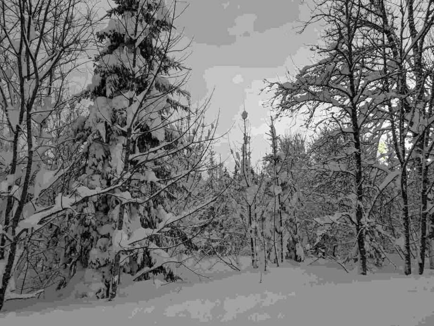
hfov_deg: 67.3
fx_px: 326
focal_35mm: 26
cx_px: 217
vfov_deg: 53.1
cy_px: 163
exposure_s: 1/1825
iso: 51
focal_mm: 4.67
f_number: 2
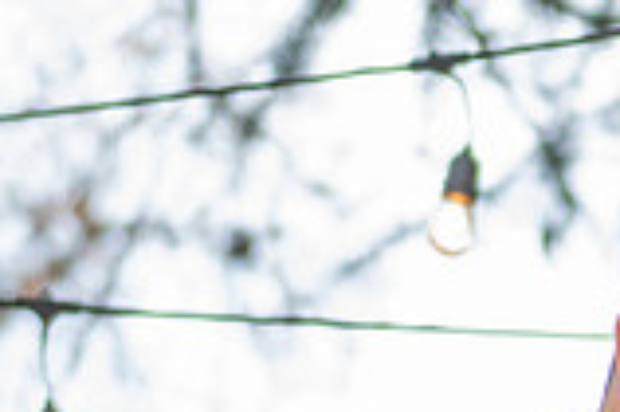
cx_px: 717
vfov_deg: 2.7
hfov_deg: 4.1
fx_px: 8671
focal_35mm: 504
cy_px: 699
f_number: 3.2
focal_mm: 70
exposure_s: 1/160
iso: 200
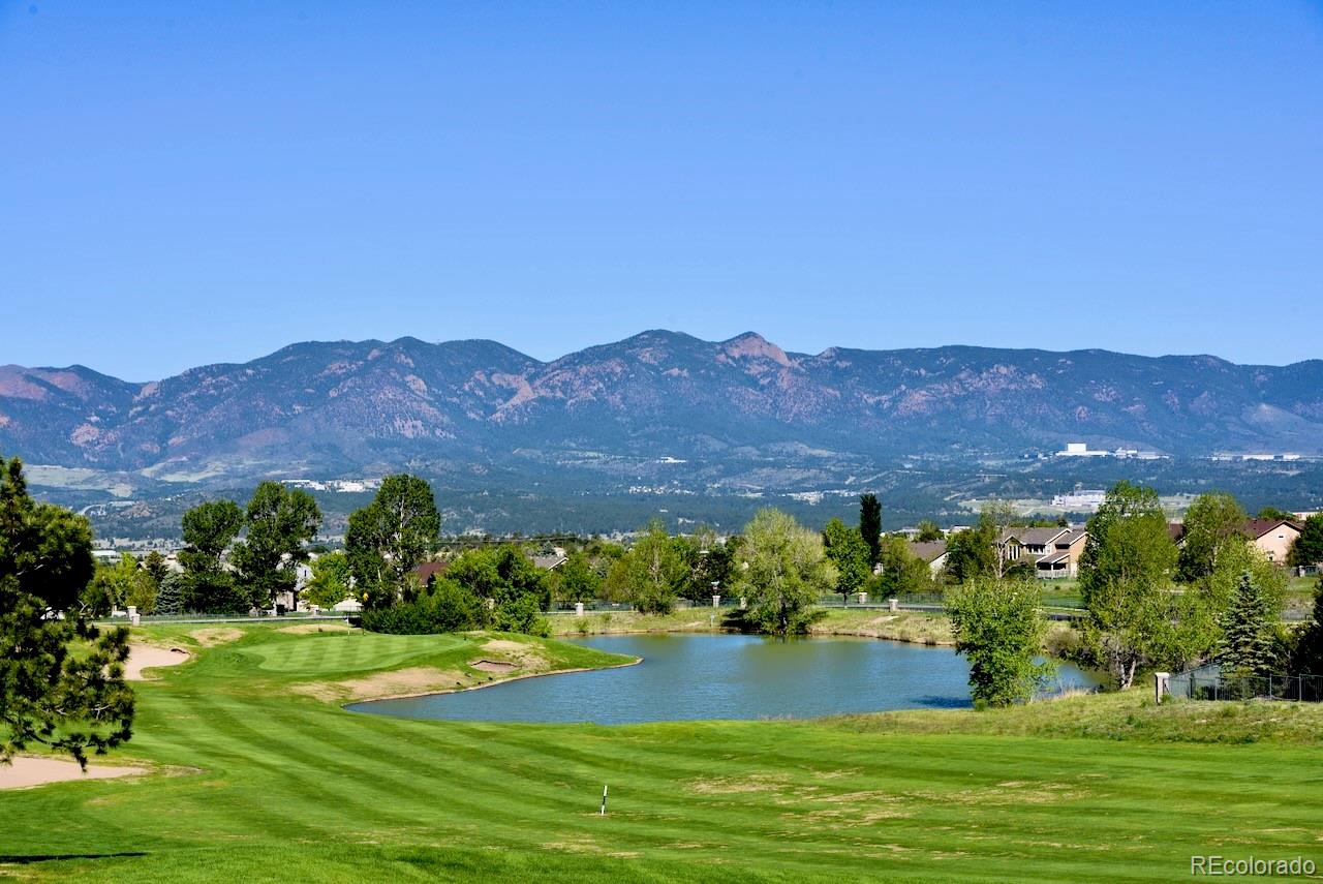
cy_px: 442
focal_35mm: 70
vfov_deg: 19.5
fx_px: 2574
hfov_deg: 28.8
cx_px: 662
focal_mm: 70
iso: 200
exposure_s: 1/500
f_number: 11
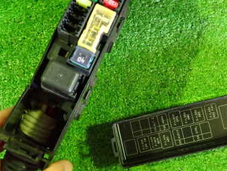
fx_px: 374
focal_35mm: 57
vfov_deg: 25.6
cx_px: 126
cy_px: 74
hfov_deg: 33.7
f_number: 2.3
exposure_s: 1/30
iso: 1000
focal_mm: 5.4
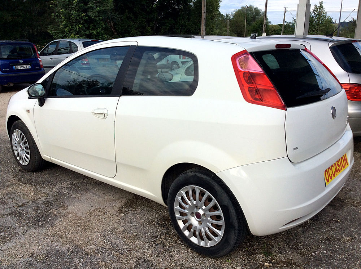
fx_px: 333
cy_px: 134
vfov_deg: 44.1
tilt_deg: -14.7
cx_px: 180
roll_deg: +4.5
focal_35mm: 32
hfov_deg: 56.9
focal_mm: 3.3
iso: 32
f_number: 2.4
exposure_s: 1/817
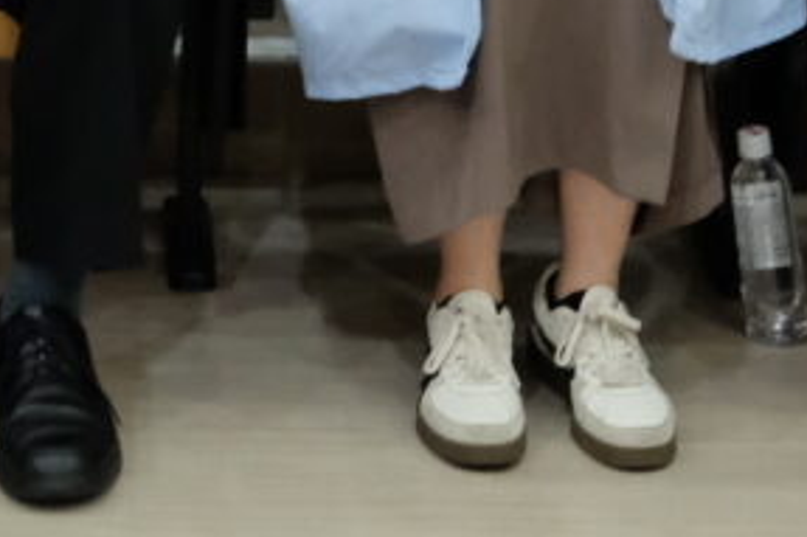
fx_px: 4100
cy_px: -776
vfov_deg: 7.0
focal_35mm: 183
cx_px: -84
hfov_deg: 11.1
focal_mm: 23.3
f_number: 4
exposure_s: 1/125
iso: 4000
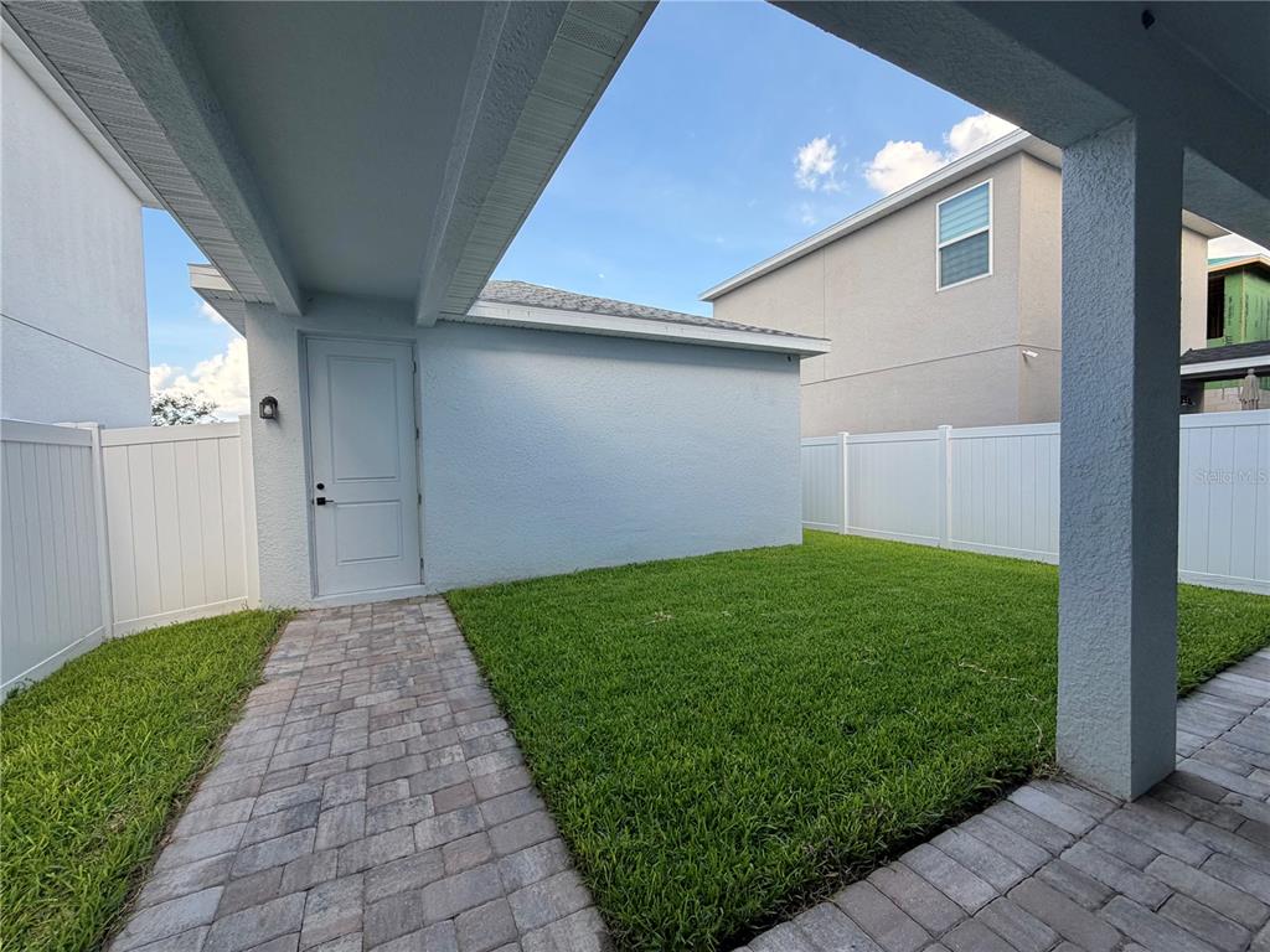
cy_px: 476
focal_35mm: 14
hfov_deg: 102.1
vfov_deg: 85.7
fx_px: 514
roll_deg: +1.6
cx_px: 635
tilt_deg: -2.2
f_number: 2.2
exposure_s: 1/304
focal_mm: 2.22
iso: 50
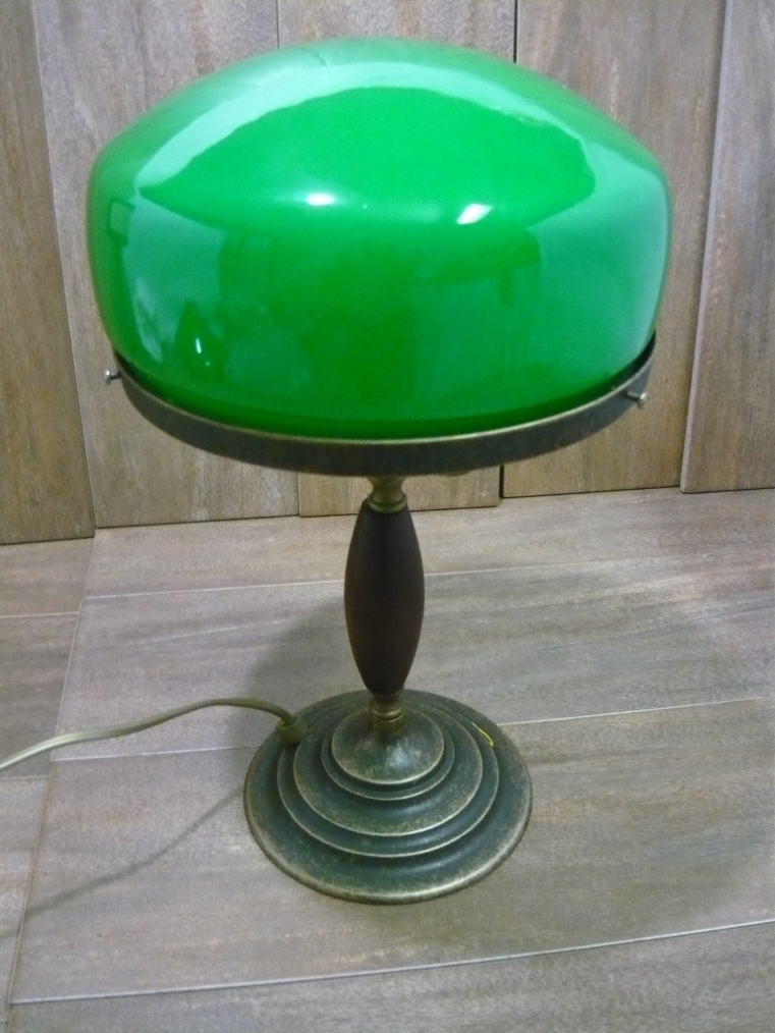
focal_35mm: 33
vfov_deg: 55.3
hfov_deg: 43.0
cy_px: 516
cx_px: 388
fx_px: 985
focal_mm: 5.5
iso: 800
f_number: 2.8
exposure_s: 1/15
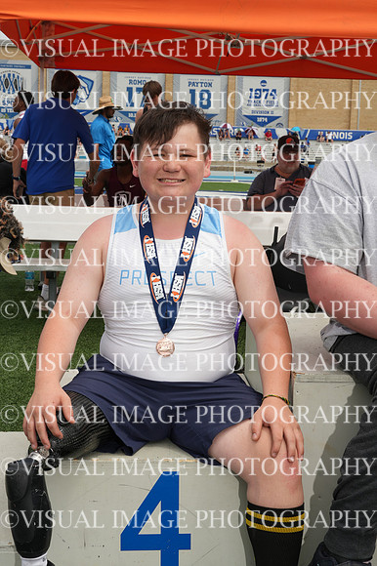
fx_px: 991
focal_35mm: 63
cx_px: 188
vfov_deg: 31.9
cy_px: 283
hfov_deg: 21.5
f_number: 11
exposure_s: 1/160
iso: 100
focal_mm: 42
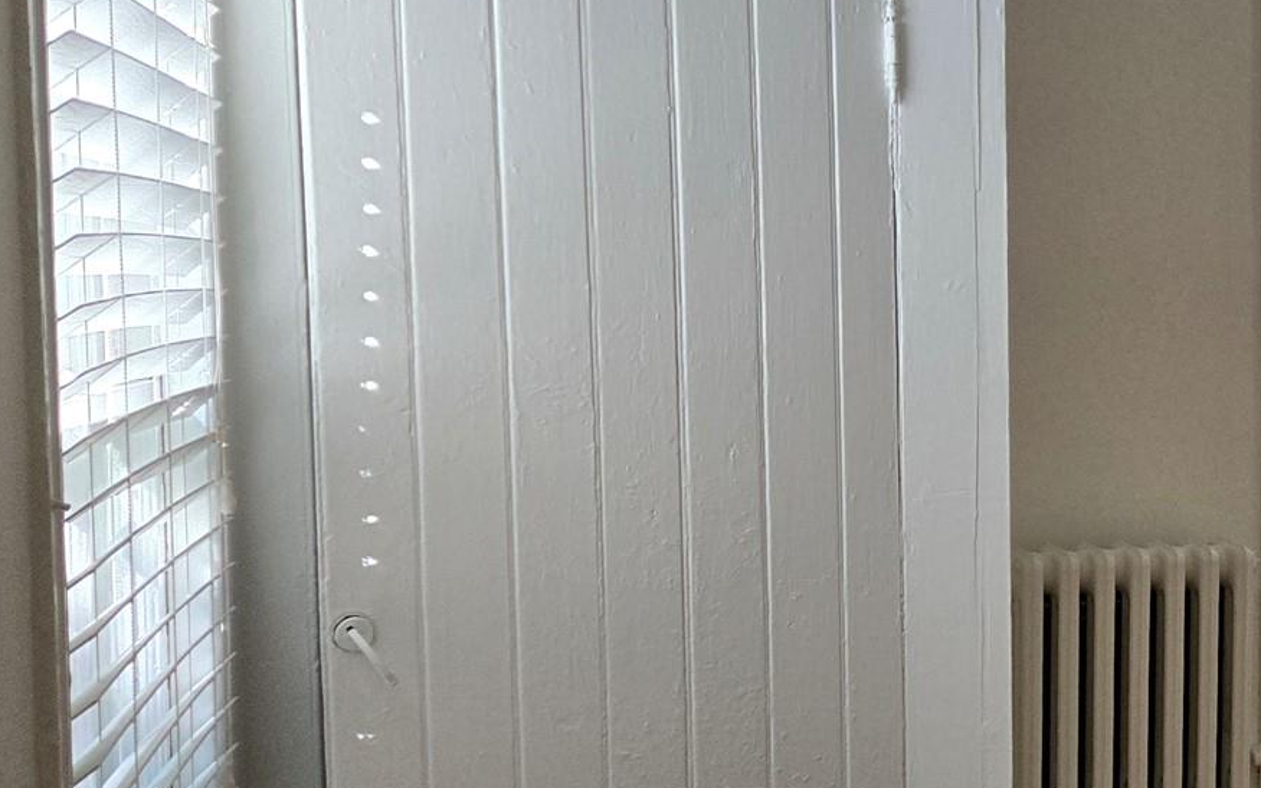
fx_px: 1958
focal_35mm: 57
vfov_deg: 22.7
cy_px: 441
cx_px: 1317
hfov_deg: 32.3
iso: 160
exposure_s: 1/180
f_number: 1.8
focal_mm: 5.4
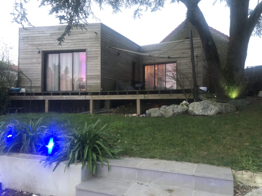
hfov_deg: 63.4
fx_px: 212
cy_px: 98
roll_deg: +0.9
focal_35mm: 28
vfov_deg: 49.7
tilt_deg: +2.4
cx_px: 131
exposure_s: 1/4
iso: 100
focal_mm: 4
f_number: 1.8
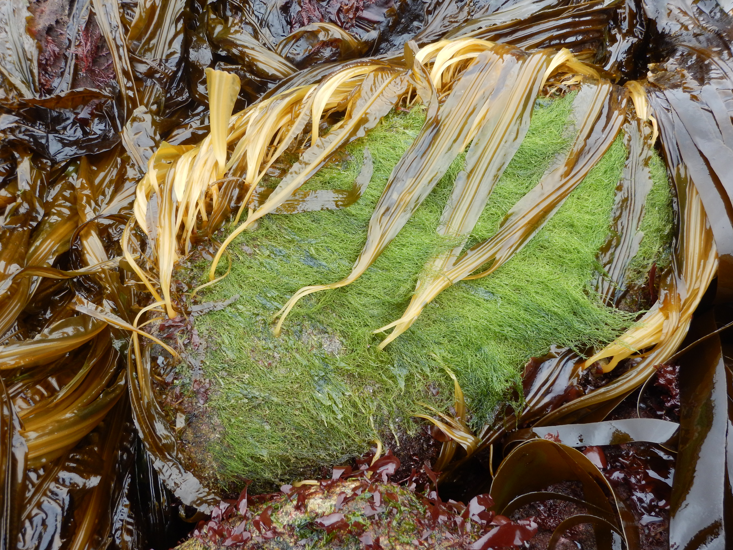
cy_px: 278
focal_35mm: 35
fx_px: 741
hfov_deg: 52.6
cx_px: 375
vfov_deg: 40.7
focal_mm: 6.1
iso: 125
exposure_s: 1/50
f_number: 4.2
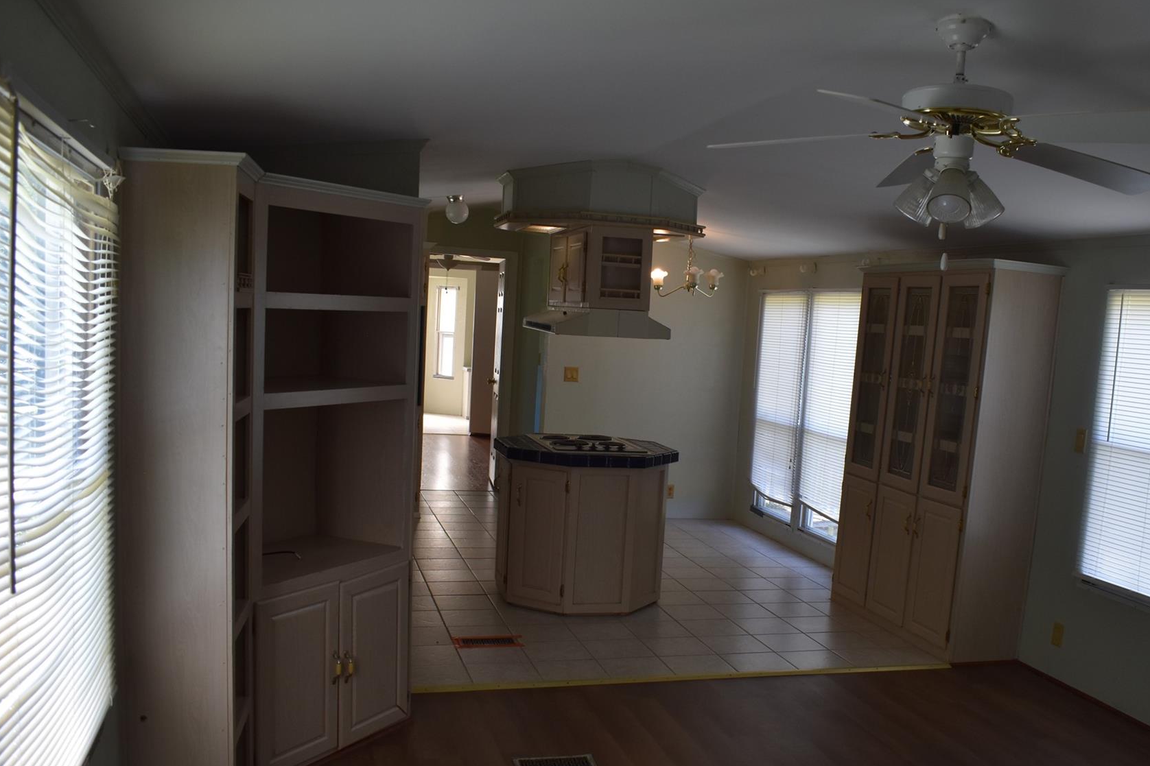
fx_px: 1054
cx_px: 659
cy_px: 443
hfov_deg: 57.0
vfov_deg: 39.9
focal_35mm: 33
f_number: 5.6
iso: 400
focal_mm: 18
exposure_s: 1/125
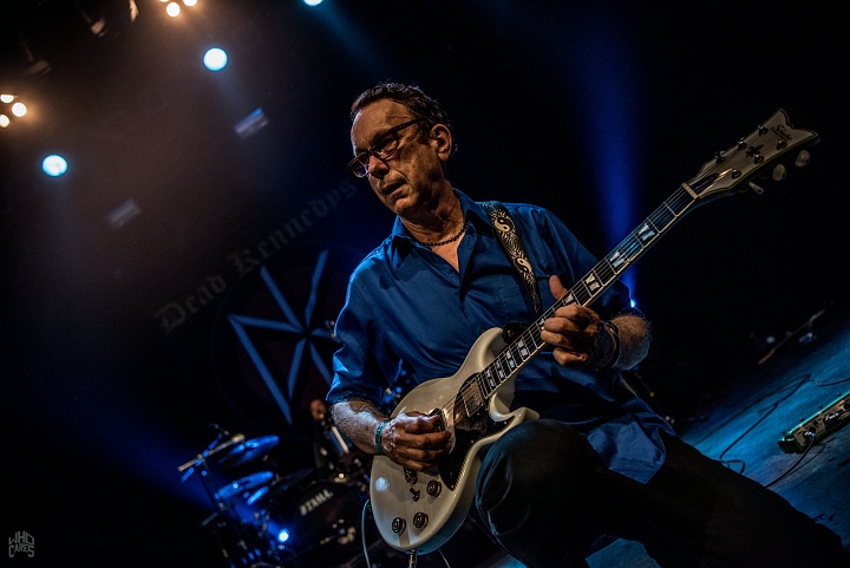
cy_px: 284
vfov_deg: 43.7
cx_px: 425
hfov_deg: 61.9
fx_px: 709
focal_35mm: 30
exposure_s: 1/80
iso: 1000
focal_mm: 30
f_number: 2.8
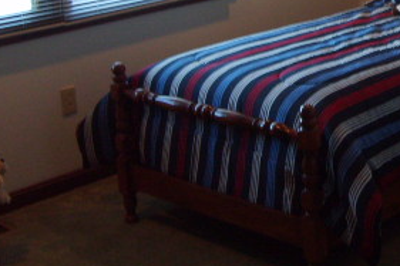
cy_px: 13
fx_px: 922
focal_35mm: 83
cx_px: 393
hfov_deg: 23.5
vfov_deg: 16.2
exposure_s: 1/30
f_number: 2.8
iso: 120
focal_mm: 5.8
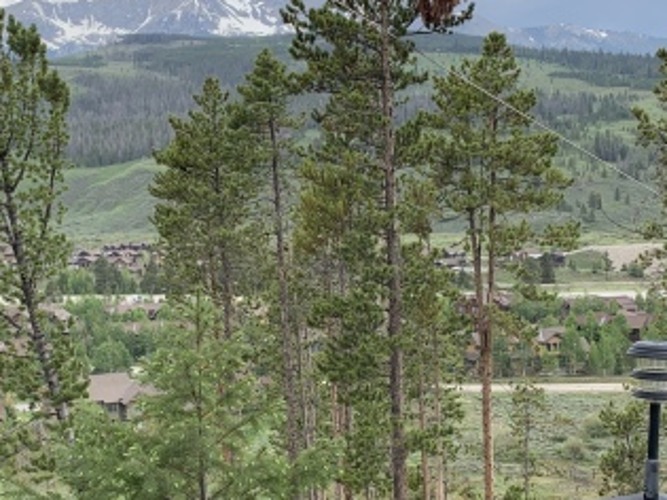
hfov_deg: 29.4
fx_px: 1271
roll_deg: +0.5
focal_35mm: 66
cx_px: 326
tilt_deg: -5.3
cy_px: 322
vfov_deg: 22.2
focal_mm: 4.25
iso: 25
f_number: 1.8
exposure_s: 1/1136
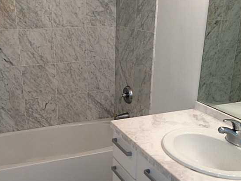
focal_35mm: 48
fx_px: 334
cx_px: 92
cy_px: 122
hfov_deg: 39.4
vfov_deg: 30.0
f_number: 2.4
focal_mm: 4.13
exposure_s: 1/40
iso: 64
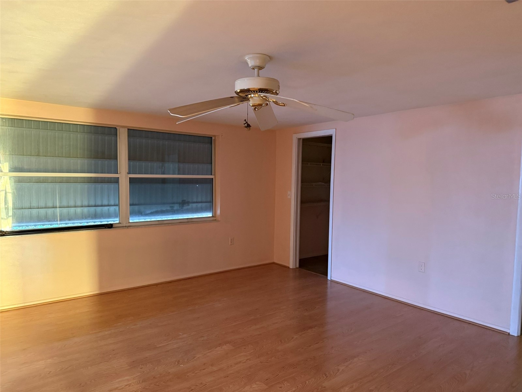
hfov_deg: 71.6
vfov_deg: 56.8
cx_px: 261
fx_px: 362
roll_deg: -0.7
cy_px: 196
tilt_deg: -2.0
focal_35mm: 24
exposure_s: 1/40
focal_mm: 6.76
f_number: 1.78
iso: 800
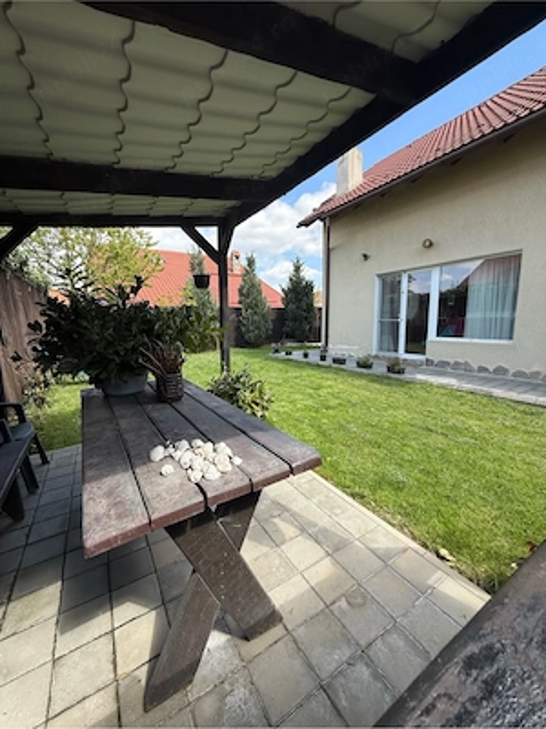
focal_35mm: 14
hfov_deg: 85.7
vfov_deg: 102.1
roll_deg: +0.9
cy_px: 364
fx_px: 294
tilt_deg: -6.7
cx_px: 273
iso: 64
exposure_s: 1/709
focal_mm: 2.22
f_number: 2.2
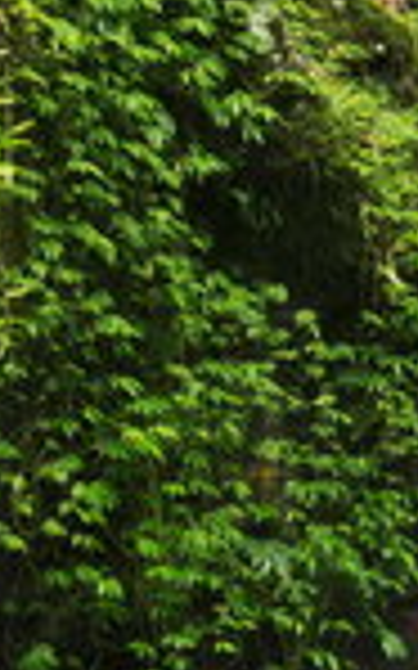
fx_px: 6094
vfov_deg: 6.3
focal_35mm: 334
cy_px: 715
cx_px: 719
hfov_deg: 3.9
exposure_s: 13
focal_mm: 102
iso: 50
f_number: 20
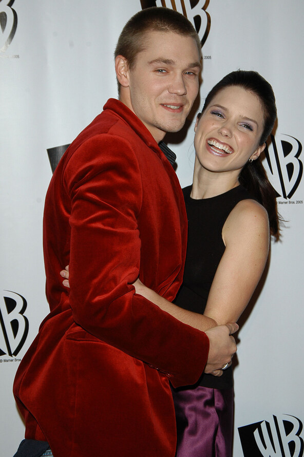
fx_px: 799
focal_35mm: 63
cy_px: 228
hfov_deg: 21.5
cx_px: 152
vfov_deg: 31.9
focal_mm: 42
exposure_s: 1/160
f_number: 6.3
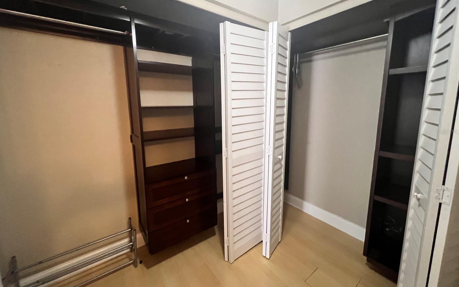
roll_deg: -0.2
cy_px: 132
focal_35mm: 14
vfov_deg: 78.5
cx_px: 230
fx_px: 175
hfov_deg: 105.3
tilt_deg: -8.6
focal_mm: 1.57
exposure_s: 1/60
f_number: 1.8
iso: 640
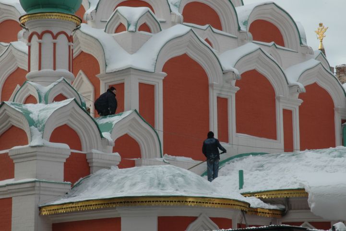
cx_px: 173
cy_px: 116
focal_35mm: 105
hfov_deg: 19.5
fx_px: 1009
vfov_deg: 13.0
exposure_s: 1/60
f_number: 25
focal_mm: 70
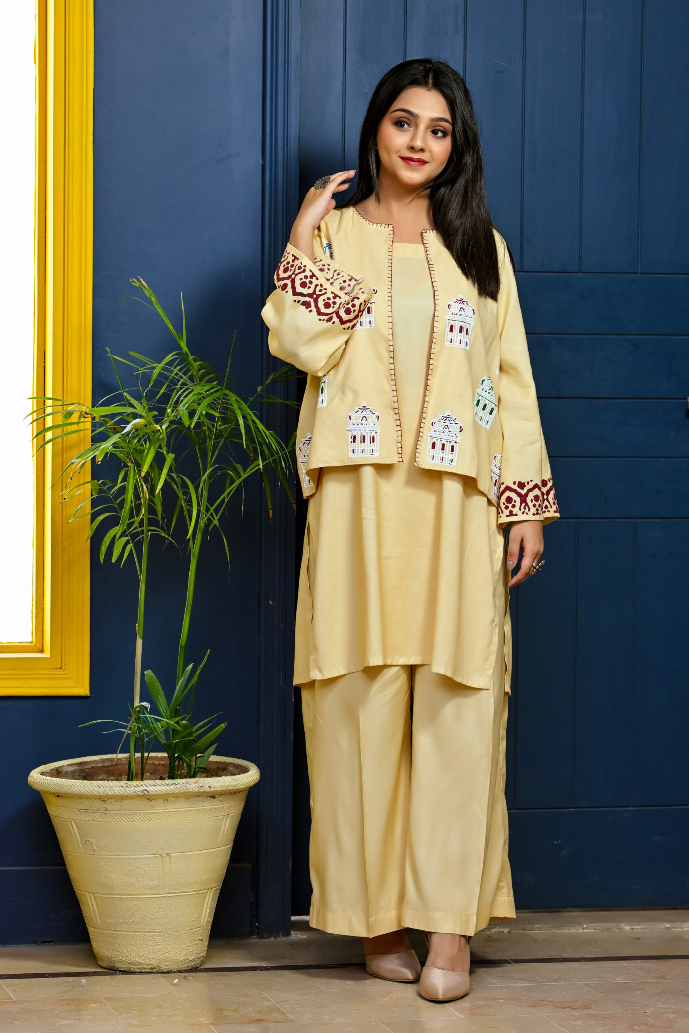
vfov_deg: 15.2
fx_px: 3875
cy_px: 516
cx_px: 344
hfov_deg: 10.2
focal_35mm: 135
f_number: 5
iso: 640
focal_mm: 135
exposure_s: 1/200
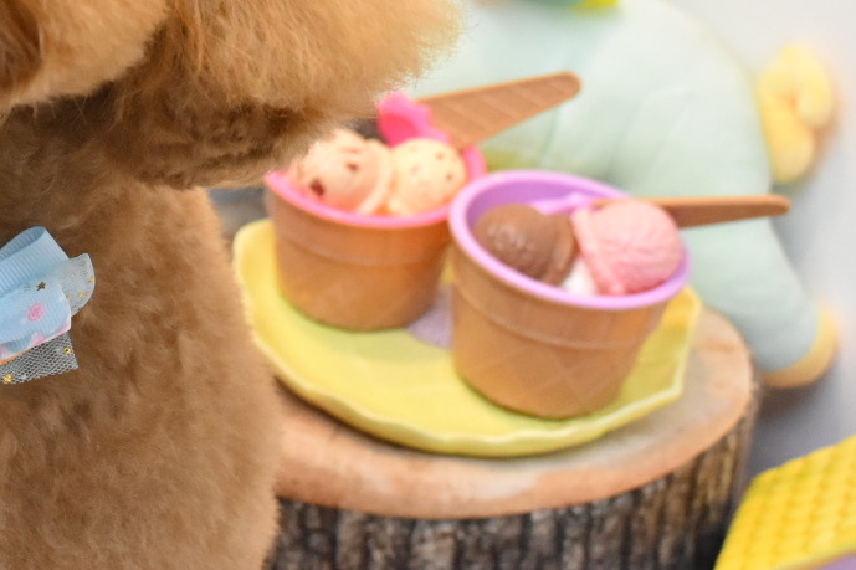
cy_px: 60
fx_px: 2096
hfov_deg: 22.0
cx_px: -56
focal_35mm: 88
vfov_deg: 15.3
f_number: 5.6
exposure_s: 1/400
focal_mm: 25
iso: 3200
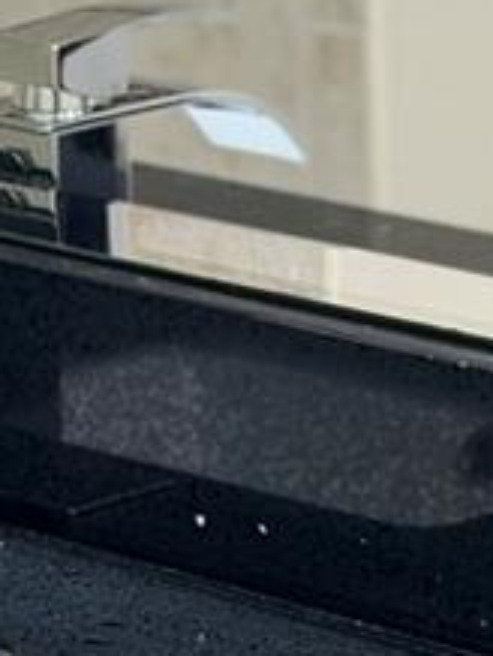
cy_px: 445
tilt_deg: -15.9
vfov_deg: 7.5
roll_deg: +0.6
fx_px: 5003
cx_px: 198
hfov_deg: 5.6
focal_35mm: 264
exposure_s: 1/60
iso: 80
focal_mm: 6.76
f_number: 1.78
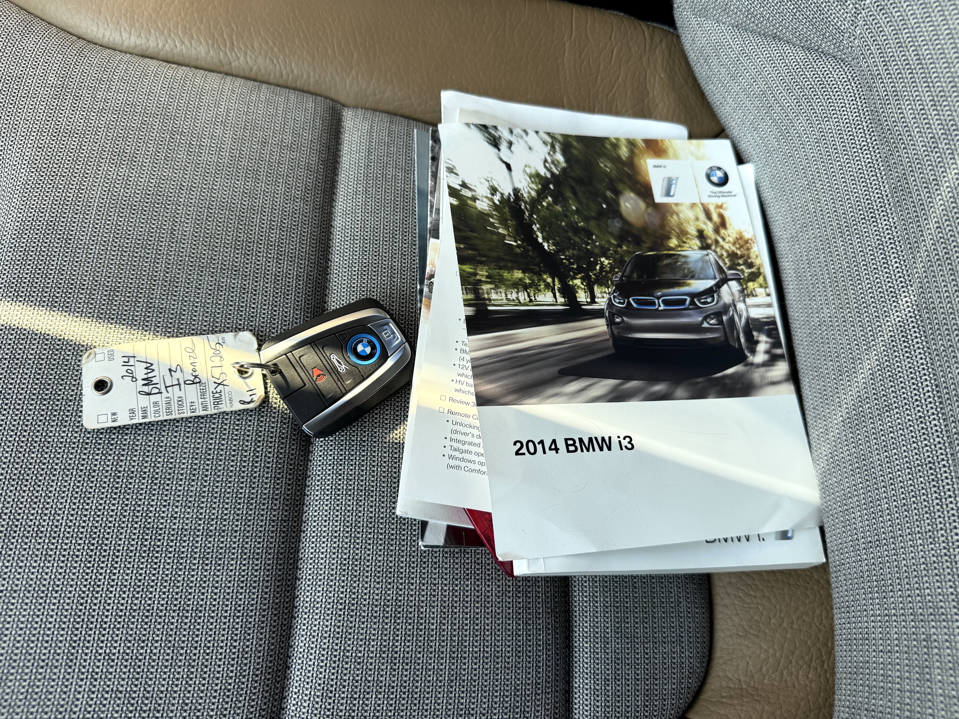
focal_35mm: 24
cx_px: 480
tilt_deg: -69.0
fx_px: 665
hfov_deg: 71.6
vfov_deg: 56.8
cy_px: 360
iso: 50
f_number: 1.78
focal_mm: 6.76
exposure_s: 1/133
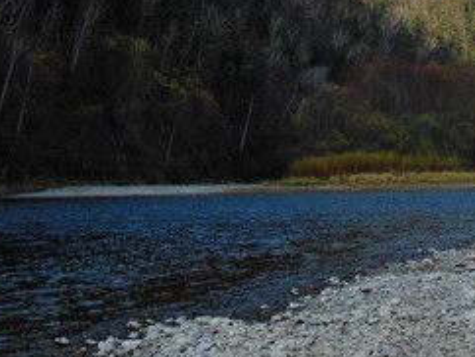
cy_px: -12
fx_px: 907
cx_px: 347
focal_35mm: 66
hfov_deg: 29.0
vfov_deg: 21.4
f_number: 3
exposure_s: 1/640
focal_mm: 4.5
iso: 80
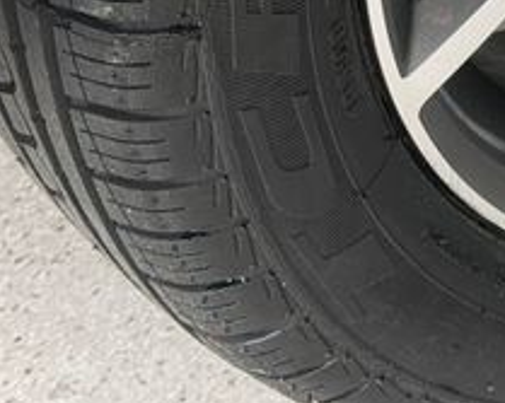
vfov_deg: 8.7
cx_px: 749
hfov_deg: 10.8
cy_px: -275
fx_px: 2570
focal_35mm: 172
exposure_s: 1/228
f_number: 1.78
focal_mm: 6.76
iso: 64
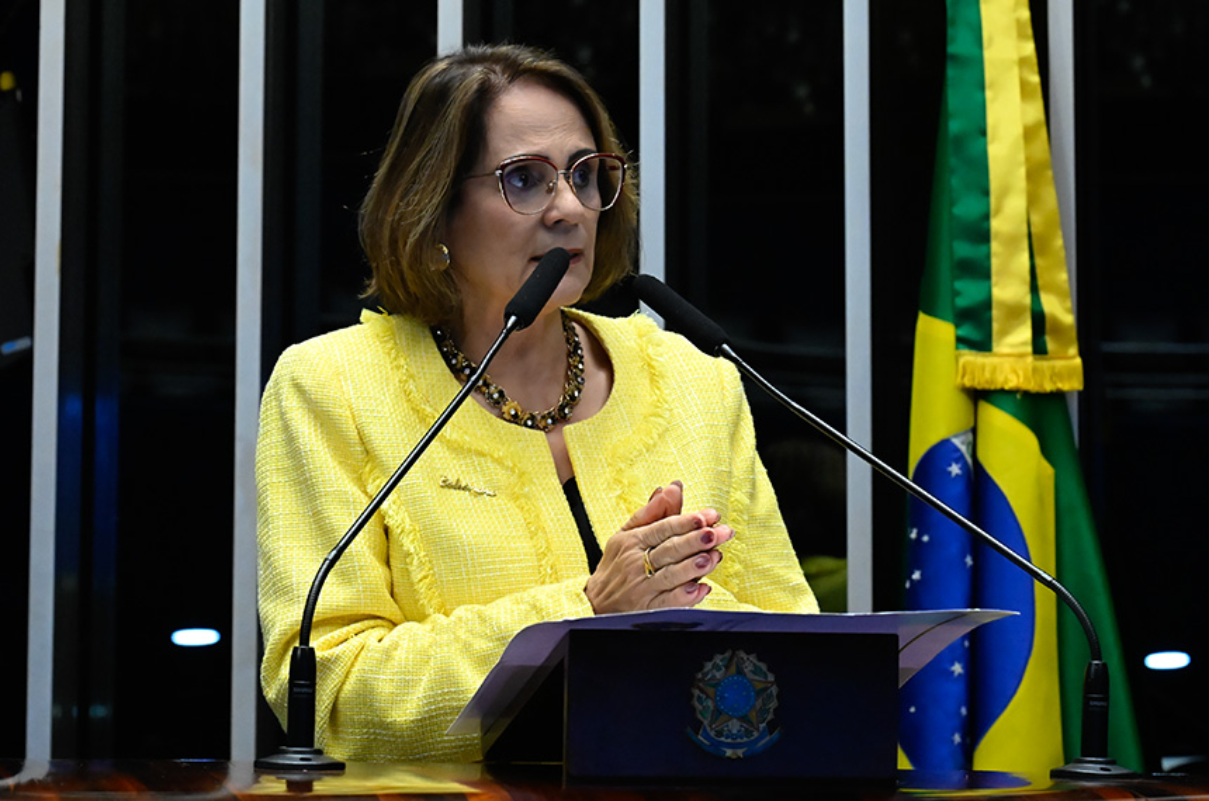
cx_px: 604
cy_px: 400
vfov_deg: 13.0
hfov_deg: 19.5
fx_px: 3520
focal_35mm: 105
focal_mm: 70
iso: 6400
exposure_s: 1/100
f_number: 6.3
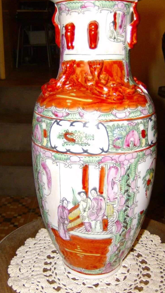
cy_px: 144
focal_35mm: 40
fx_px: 311
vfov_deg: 50.5
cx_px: 89
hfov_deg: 29.7
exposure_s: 1/60
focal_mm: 6
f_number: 2.8
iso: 200
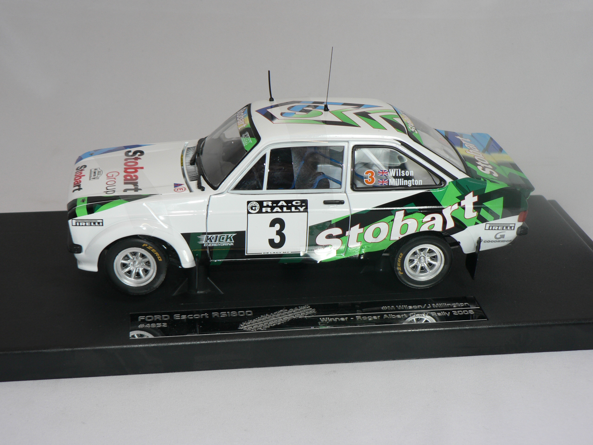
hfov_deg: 32.7
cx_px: 296
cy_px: 222
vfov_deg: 24.8
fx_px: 1011
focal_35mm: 59
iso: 80
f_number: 3.2
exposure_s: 1/60
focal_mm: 9.9
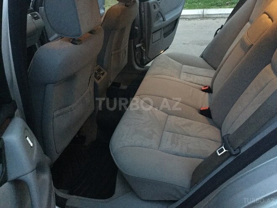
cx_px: 138
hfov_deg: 58.4
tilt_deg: -30.6
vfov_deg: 45.4
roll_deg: +6.7
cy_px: 104
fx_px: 248
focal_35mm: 31
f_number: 2.4
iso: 800
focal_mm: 3.3
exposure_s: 1/17
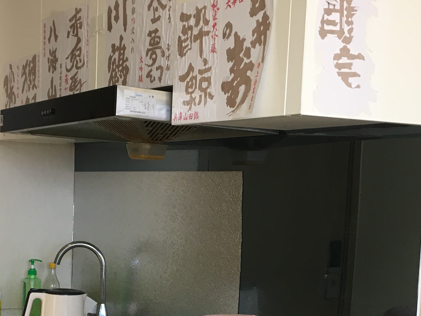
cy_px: 294
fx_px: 803
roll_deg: -2.7
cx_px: 187
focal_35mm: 66
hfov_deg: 29.4
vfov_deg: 21.7
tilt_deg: -7.4
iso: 80
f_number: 2.2
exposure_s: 1/33
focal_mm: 4.15
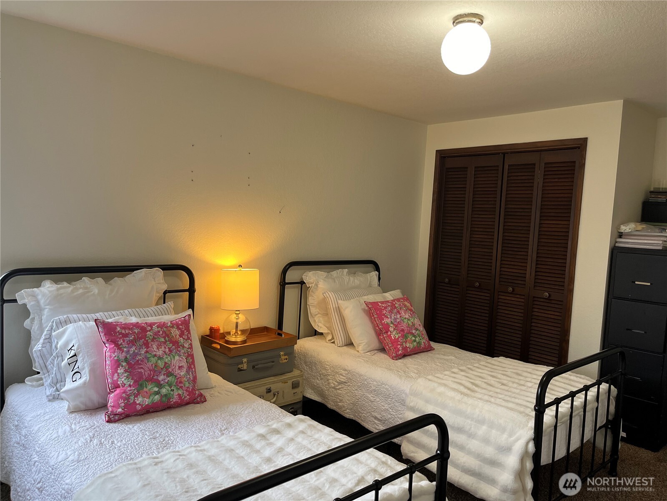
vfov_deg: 53.1
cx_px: 334
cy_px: 250
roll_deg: -2.2
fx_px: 501
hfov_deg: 67.3
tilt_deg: -3.9
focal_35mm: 26
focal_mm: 5.1
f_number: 1.6
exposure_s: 1/120
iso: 125
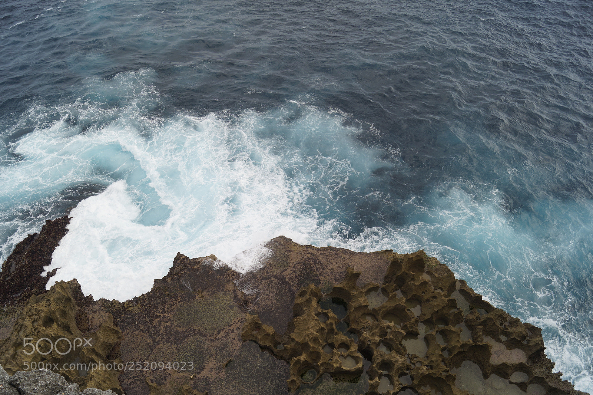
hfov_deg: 67.4
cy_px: 198
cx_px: 296
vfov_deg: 47.9
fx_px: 445
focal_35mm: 27
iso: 100
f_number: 5
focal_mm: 18
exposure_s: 1/250
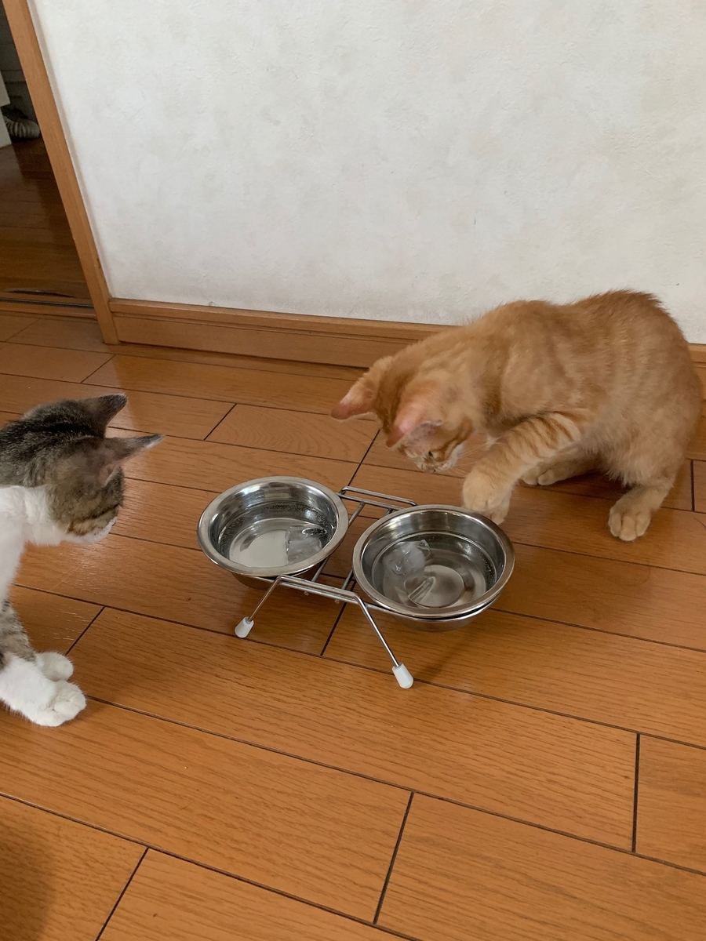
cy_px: 470
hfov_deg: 53.1
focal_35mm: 26
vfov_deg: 67.3
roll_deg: +5.6
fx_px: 707
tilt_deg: -35.7
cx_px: 353
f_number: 1.8
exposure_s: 1/45
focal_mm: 4.25
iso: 400
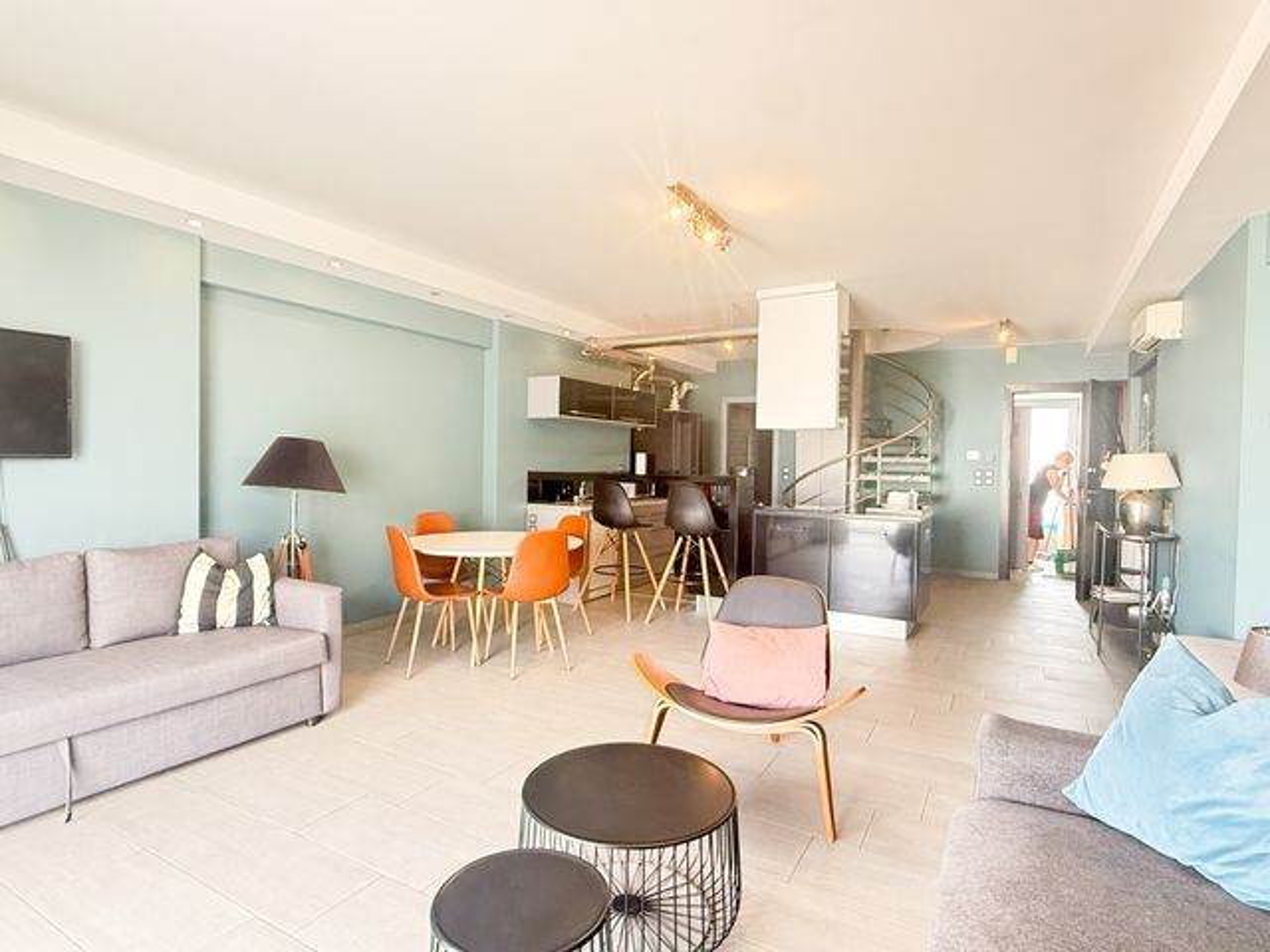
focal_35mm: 14
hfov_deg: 102.1
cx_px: 635
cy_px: 476
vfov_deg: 85.7
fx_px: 514
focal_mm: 2.22
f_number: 2.2
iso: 500
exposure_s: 1/60
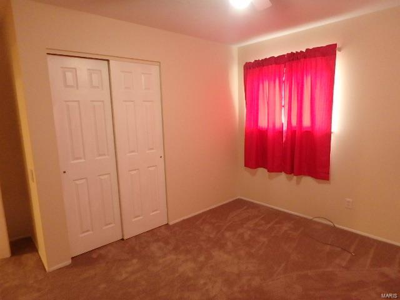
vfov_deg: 63.4
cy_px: 150
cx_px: 200
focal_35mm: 21
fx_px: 243
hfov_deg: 79.0
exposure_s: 1/20
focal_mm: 3.7
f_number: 3.5
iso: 800
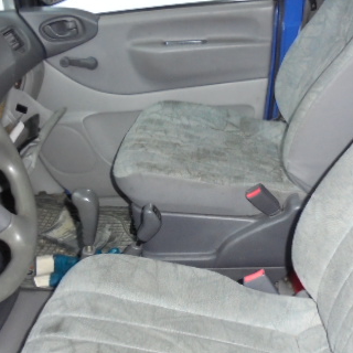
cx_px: 183
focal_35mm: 46
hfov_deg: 36.8
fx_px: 531
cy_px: 215
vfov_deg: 36.6
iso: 400
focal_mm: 4.6
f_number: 3.5
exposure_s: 1/30
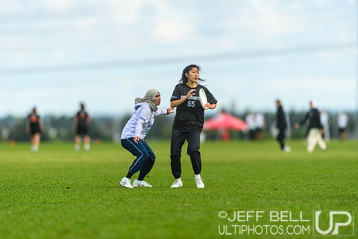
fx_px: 4079
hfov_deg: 5.0
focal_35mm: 410
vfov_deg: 3.4
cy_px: 120
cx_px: 176
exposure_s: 1/1000
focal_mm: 400
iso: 100
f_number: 3.2
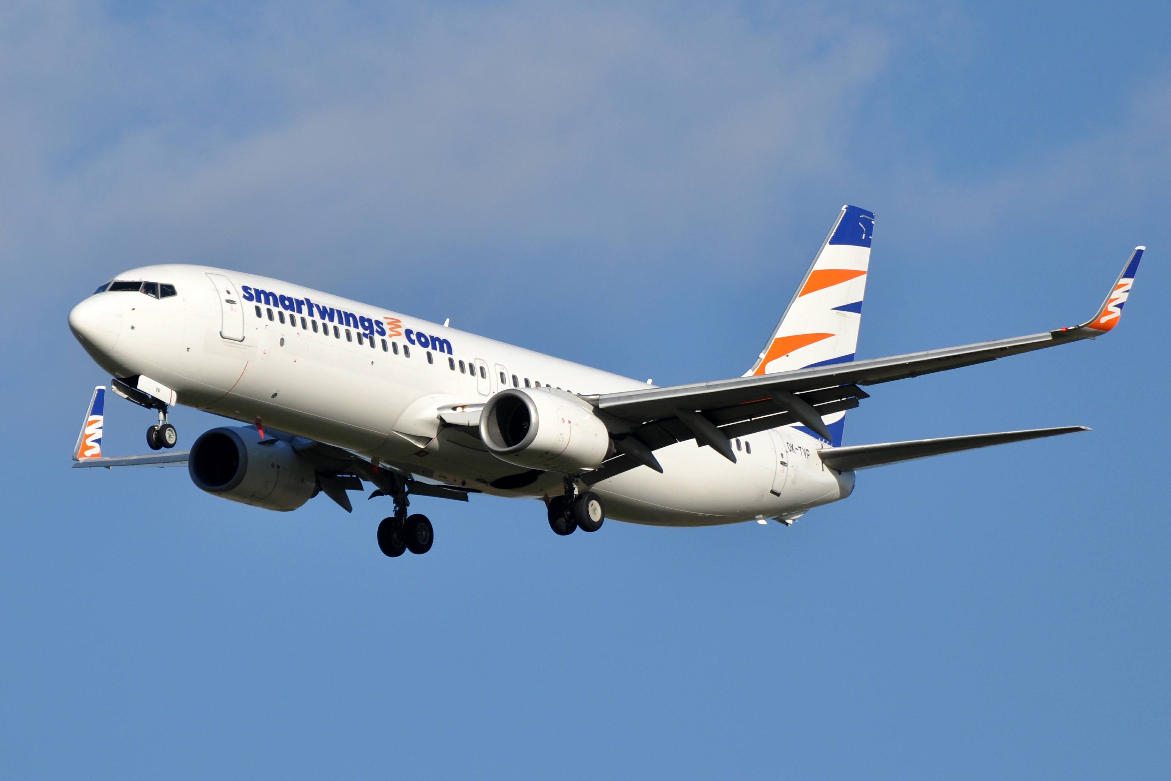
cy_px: 390
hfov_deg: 4.6
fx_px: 14639
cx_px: 586
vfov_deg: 3.1
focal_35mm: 450
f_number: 7.1
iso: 200
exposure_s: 1/1250
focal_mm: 300
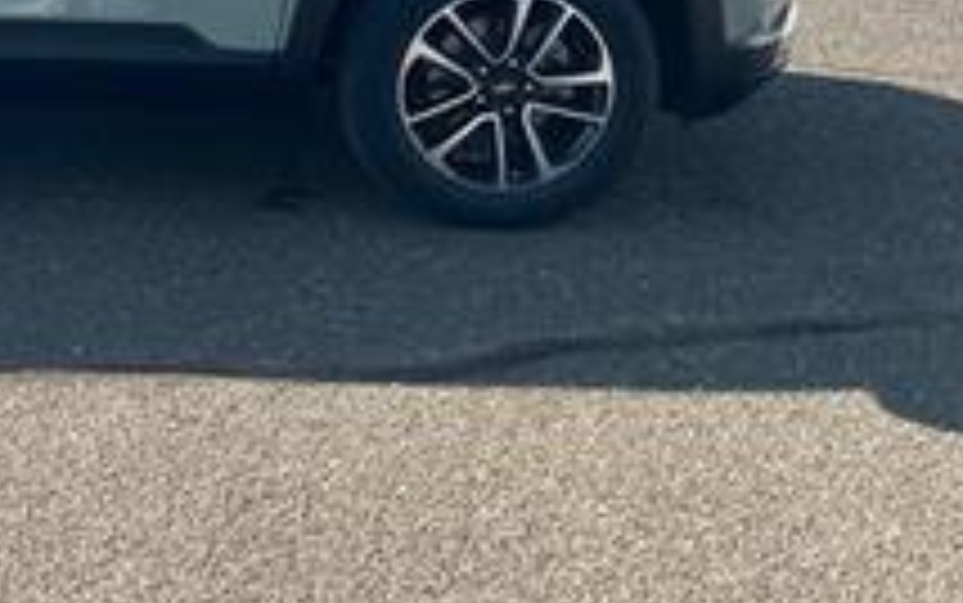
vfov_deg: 18.9
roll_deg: +3.7
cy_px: -135
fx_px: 1707
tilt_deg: -7.6
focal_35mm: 65
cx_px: -54
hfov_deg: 29.0
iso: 32
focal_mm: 4.2
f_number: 1.6
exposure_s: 1/824
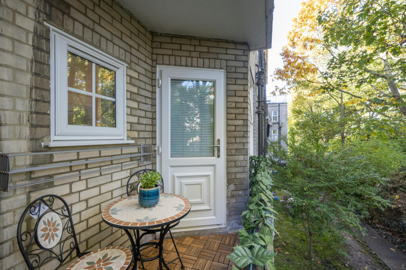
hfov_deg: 98.6
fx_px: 175
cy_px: 135
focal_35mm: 16
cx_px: 203
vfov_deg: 75.4
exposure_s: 1/30
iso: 250
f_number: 8
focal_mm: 15.5
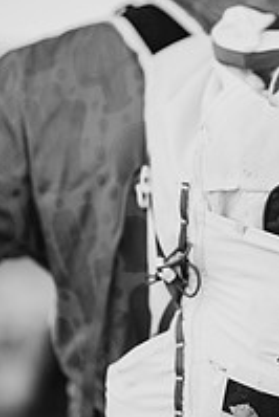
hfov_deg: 12.0
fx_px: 1311
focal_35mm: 113
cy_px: 191
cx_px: 289
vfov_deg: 18.1
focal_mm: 50
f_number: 1.4
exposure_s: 1/400
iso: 160
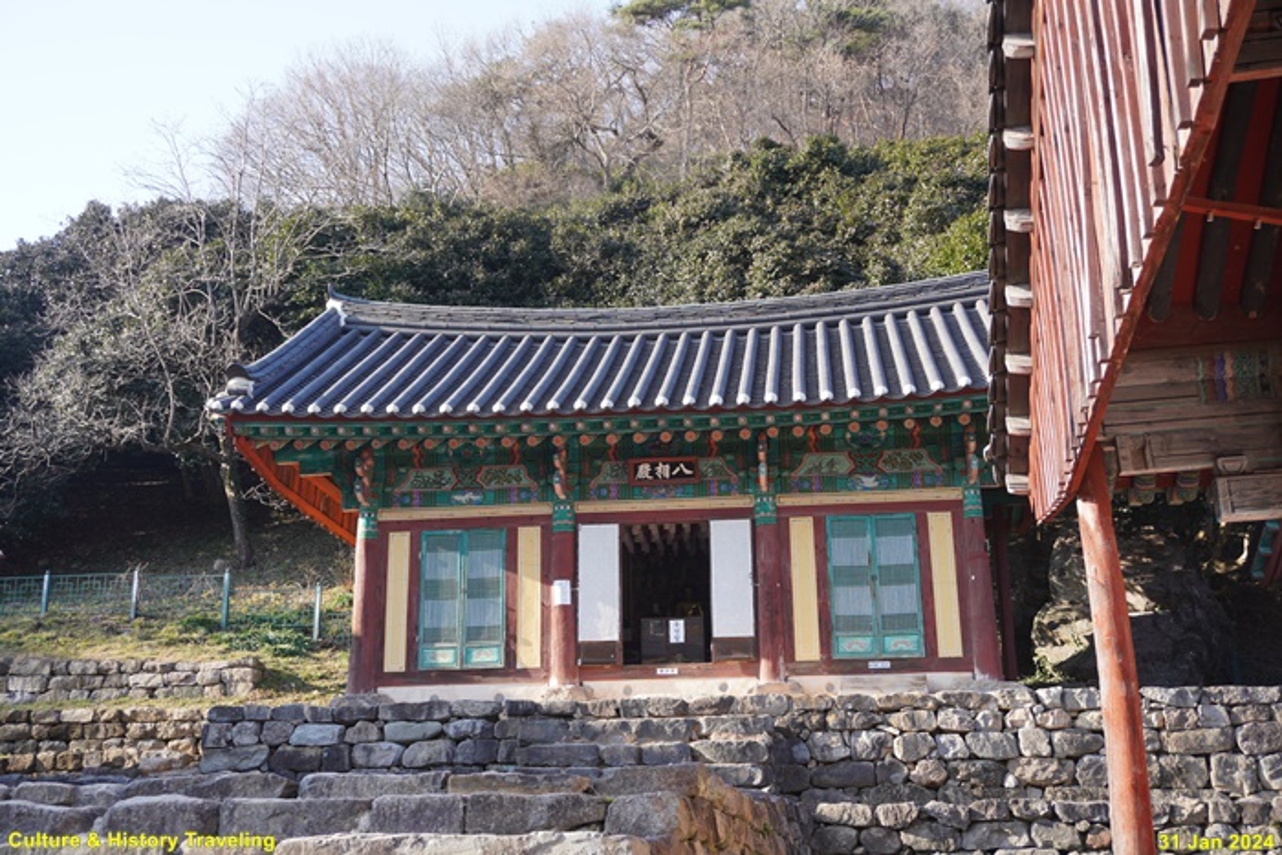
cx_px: 641
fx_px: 1496
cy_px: 428
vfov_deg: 31.9
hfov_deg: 46.4
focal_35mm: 42
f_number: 4.5
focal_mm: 28
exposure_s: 1/160
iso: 125
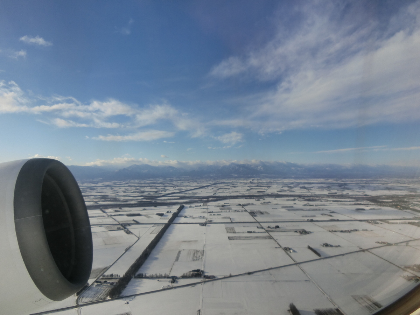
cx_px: 210
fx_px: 303
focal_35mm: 25
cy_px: 158
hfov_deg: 69.4
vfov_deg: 54.9
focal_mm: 4.5
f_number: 7
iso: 80
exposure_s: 1/320
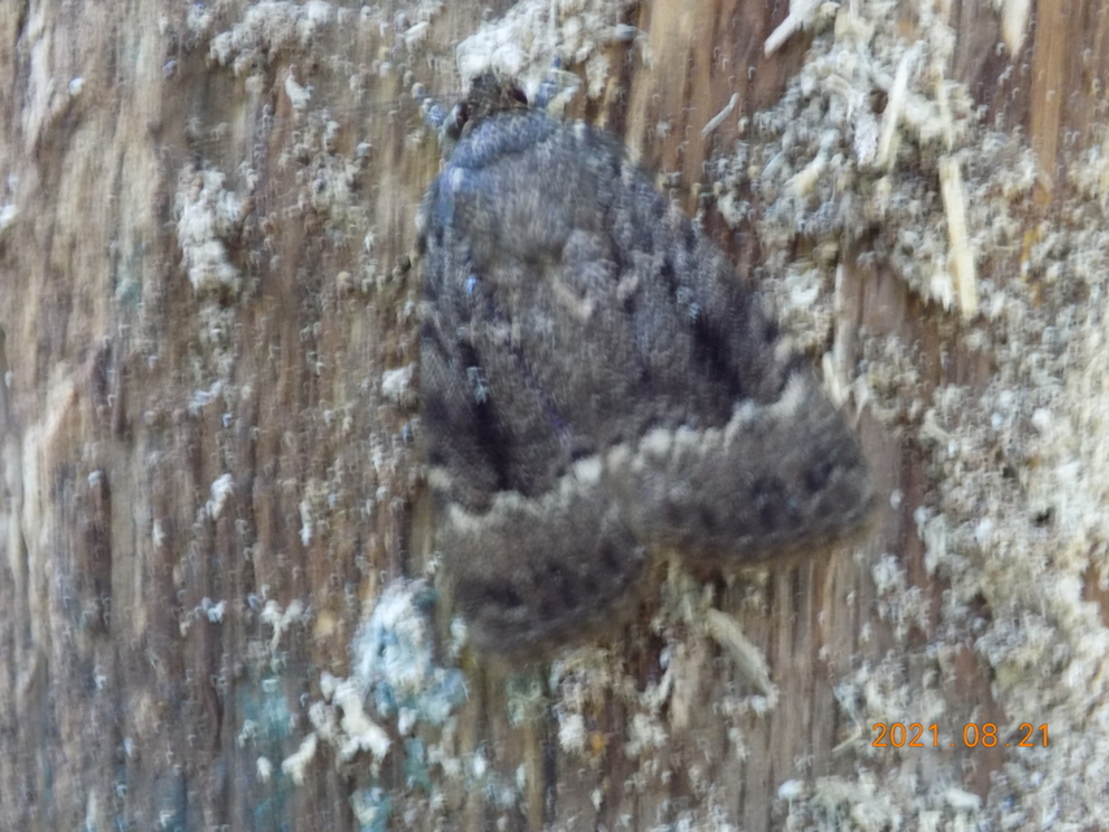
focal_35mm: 118
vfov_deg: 12.6
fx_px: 3781
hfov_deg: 16.7
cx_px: 554
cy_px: 416
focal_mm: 20.9
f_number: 4.8
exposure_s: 1/8
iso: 400
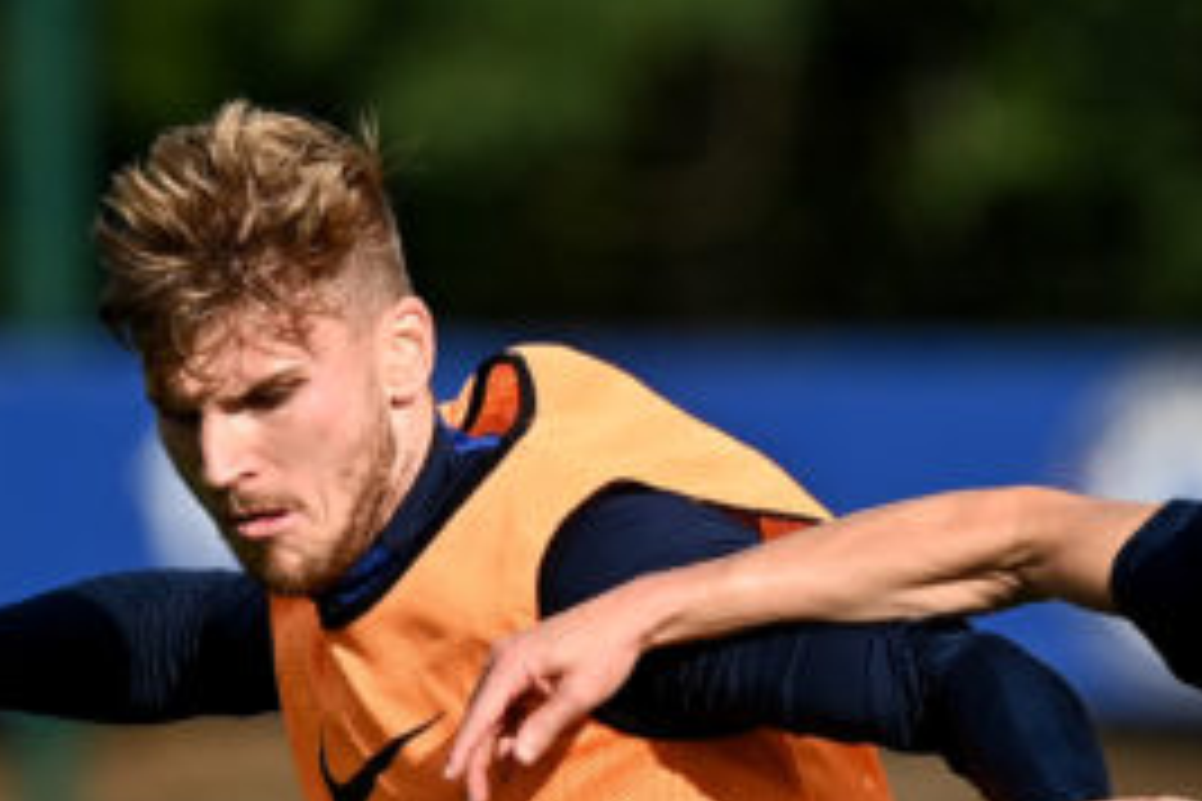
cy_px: 1420
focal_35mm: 1536
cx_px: 419
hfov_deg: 1.3
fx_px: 51281
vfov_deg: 0.9
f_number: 5
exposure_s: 1/2000
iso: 250
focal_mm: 400
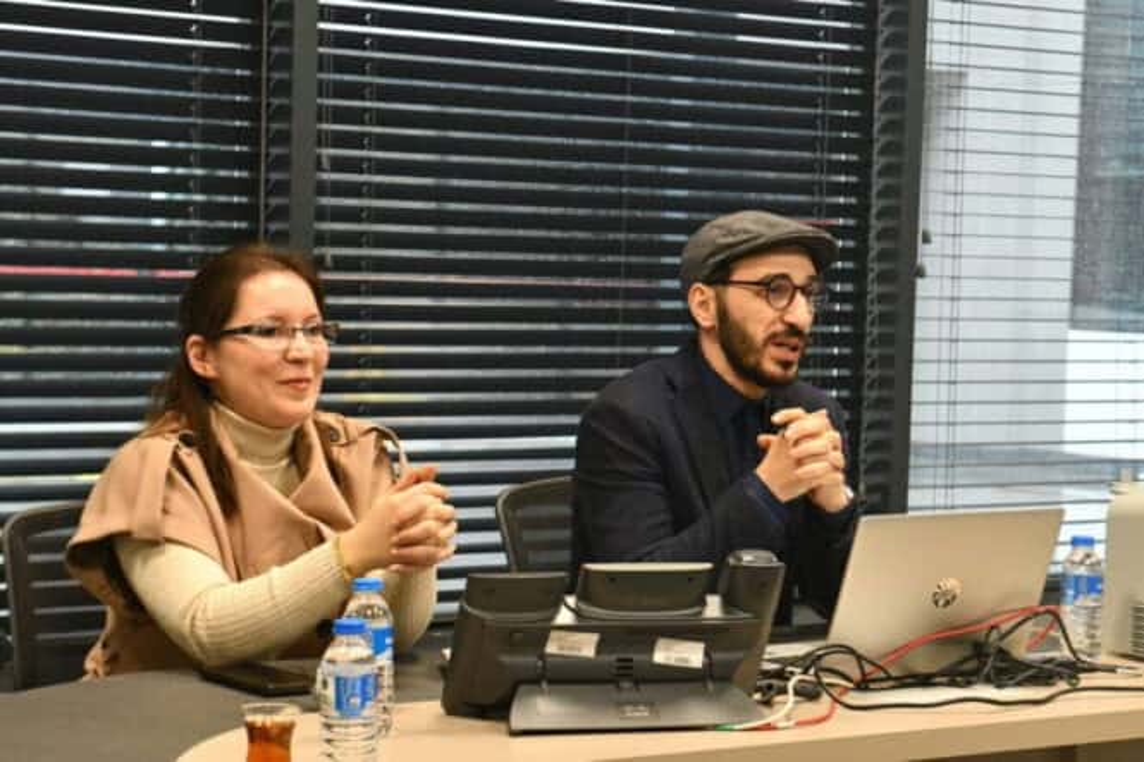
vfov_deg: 16.3
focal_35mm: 84
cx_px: 572
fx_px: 2669
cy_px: 381
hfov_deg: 24.2
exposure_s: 1/160
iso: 3200
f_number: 5
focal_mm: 56
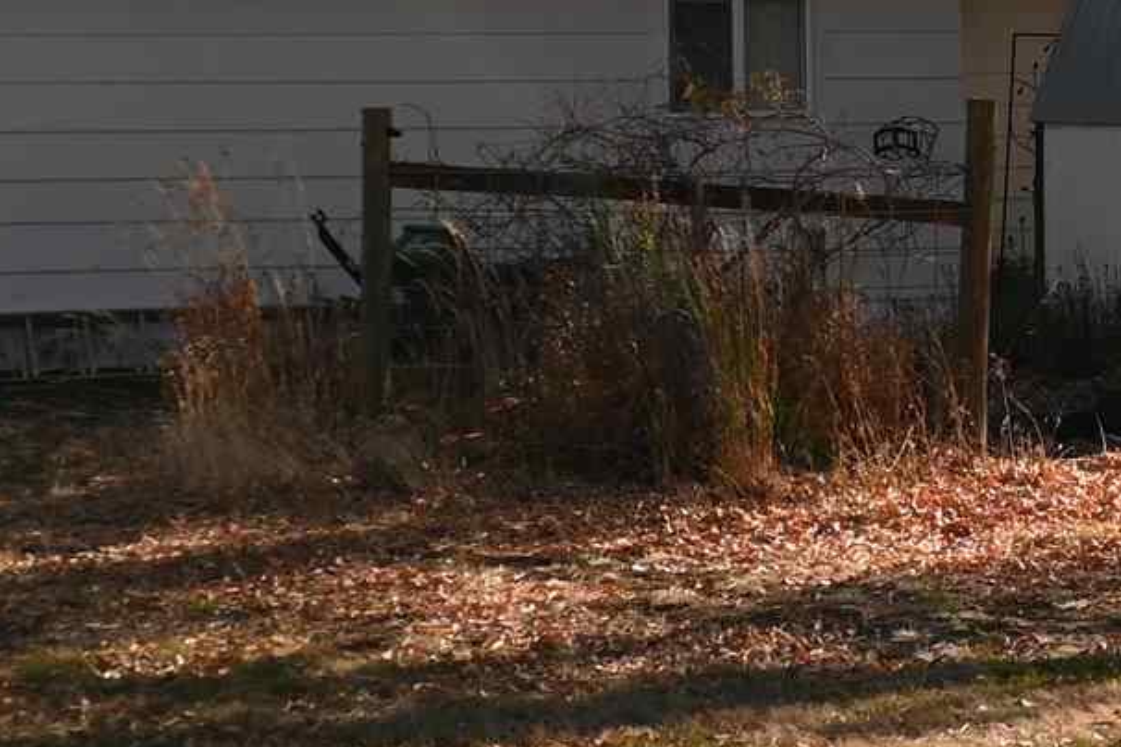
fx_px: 4733
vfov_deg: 9.0
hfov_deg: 13.0
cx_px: 1521
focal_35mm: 152
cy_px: 13
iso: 100
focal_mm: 20
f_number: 2.8
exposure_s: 1/125
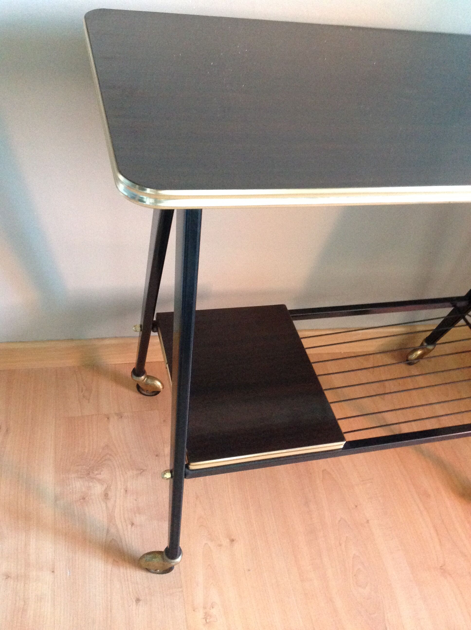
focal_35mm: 35
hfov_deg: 40.6
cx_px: 236
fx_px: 637
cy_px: 315
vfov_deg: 52.7
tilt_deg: -43.2
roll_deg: -9.9
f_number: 2.4
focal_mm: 4.28
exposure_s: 1/15
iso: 500
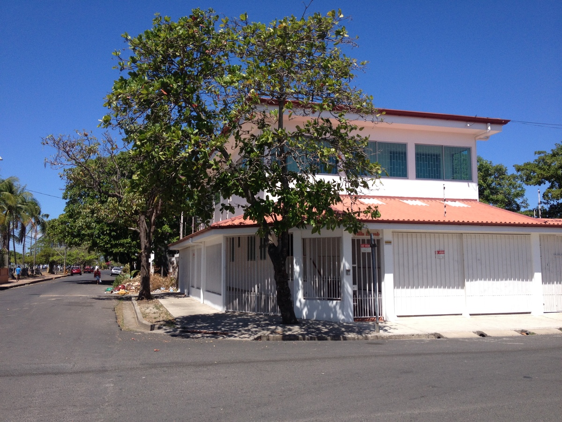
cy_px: 211
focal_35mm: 35
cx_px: 281
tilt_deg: +3.7
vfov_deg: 40.7
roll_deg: +0.3
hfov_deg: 52.6
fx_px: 568
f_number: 2.4
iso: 50
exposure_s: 1/1623
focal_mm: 4.28
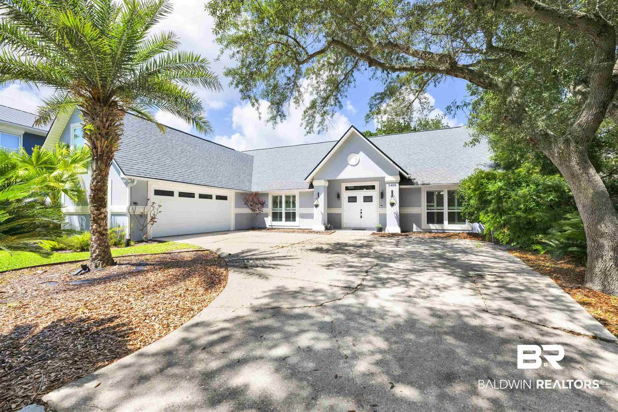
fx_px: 240
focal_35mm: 14
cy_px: 206
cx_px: 309
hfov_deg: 104.3
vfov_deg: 81.2
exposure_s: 1/250
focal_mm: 14
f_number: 11
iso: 400
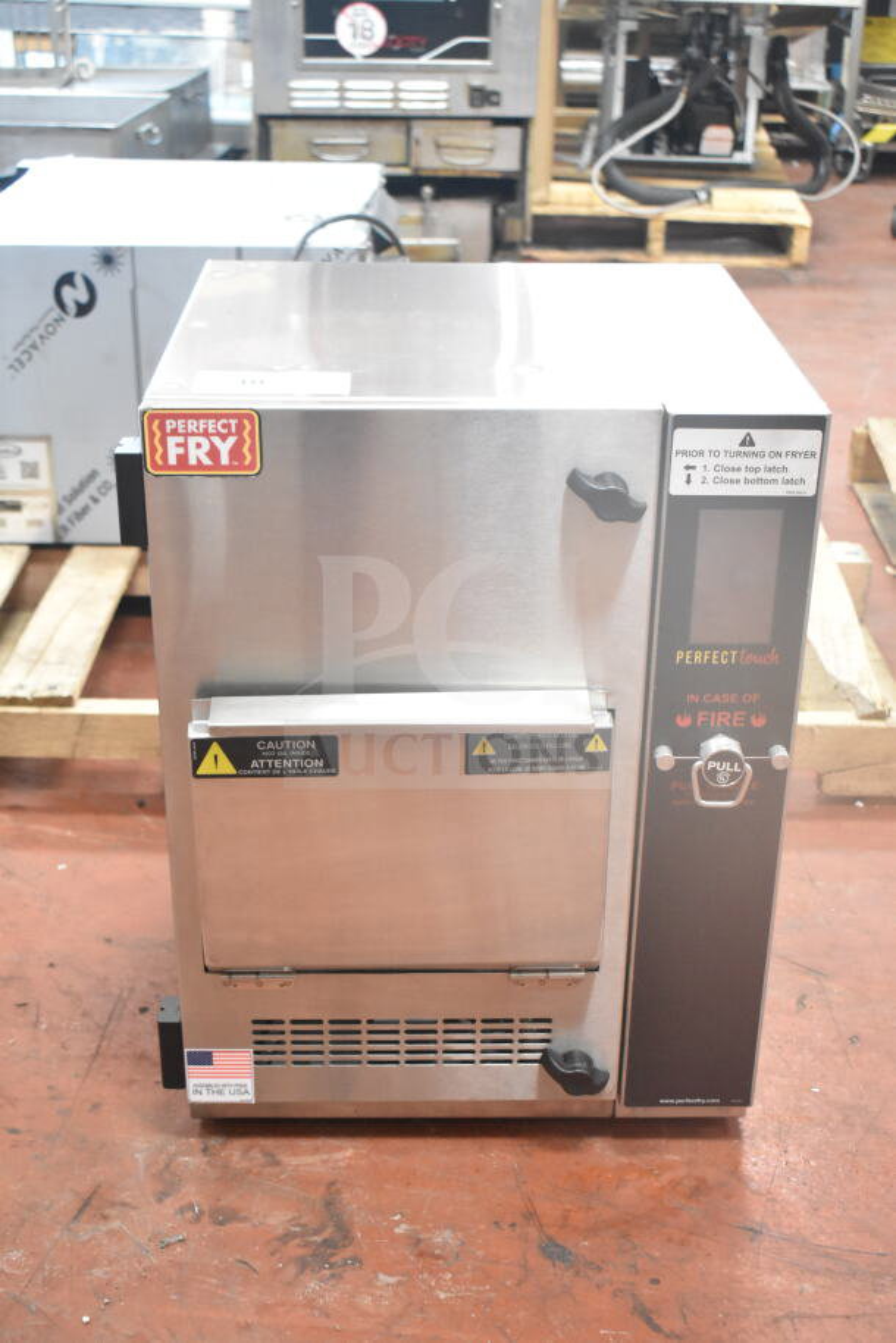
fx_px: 1679
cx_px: 448
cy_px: 672
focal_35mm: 45
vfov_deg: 43.6
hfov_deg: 29.9
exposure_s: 1/50
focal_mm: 30
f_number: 4.2
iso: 5000
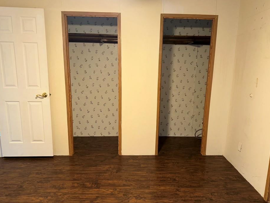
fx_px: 211
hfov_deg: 65.2
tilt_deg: -10.3
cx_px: 146
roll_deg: -0.7
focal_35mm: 27
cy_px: 106
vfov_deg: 51.4
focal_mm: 6.86
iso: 80
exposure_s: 1/15
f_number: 1.78
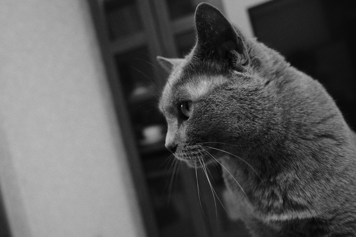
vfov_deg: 46.4
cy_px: 118
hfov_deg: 65.5
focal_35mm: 28
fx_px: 277
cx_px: 178
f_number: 2.8
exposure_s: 1/25
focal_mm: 18.3
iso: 200
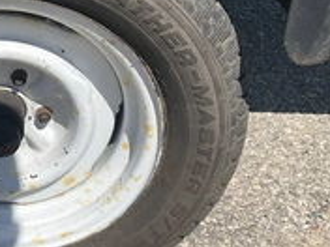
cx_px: -13
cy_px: 94
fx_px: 629
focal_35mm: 66
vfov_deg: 22.2
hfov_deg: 27.4
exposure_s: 1/2427
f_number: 1.8
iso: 25
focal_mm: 3
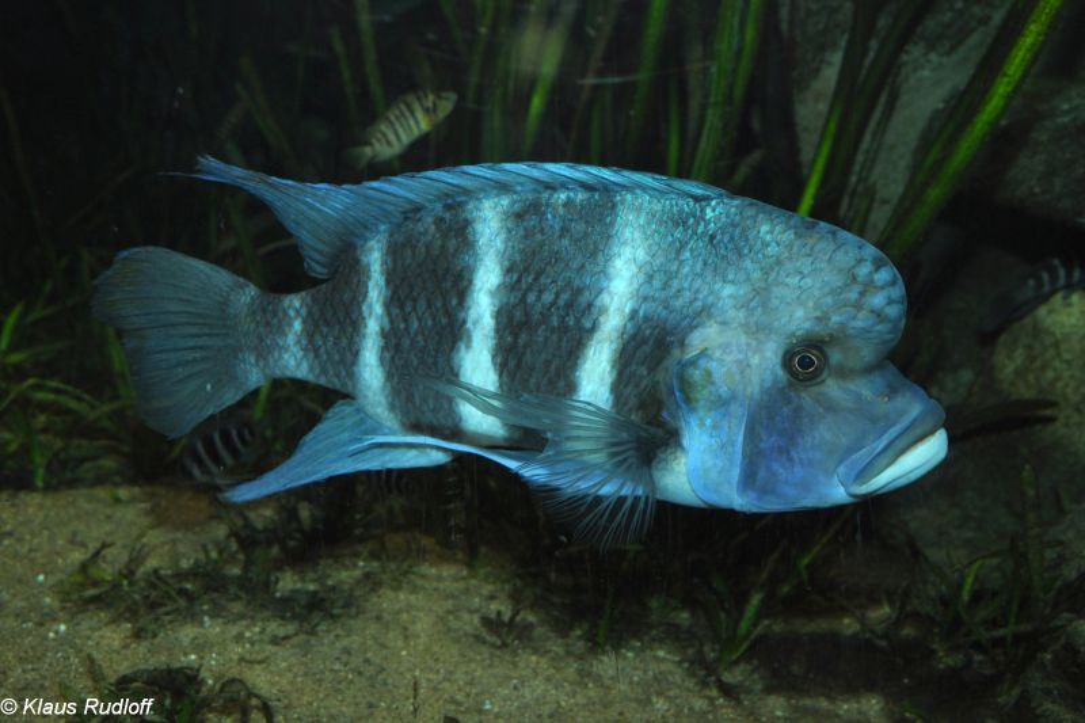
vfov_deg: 29.9
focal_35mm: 45
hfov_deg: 43.6
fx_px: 1356
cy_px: 362
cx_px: 542
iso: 400
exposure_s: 1/200
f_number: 8
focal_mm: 30
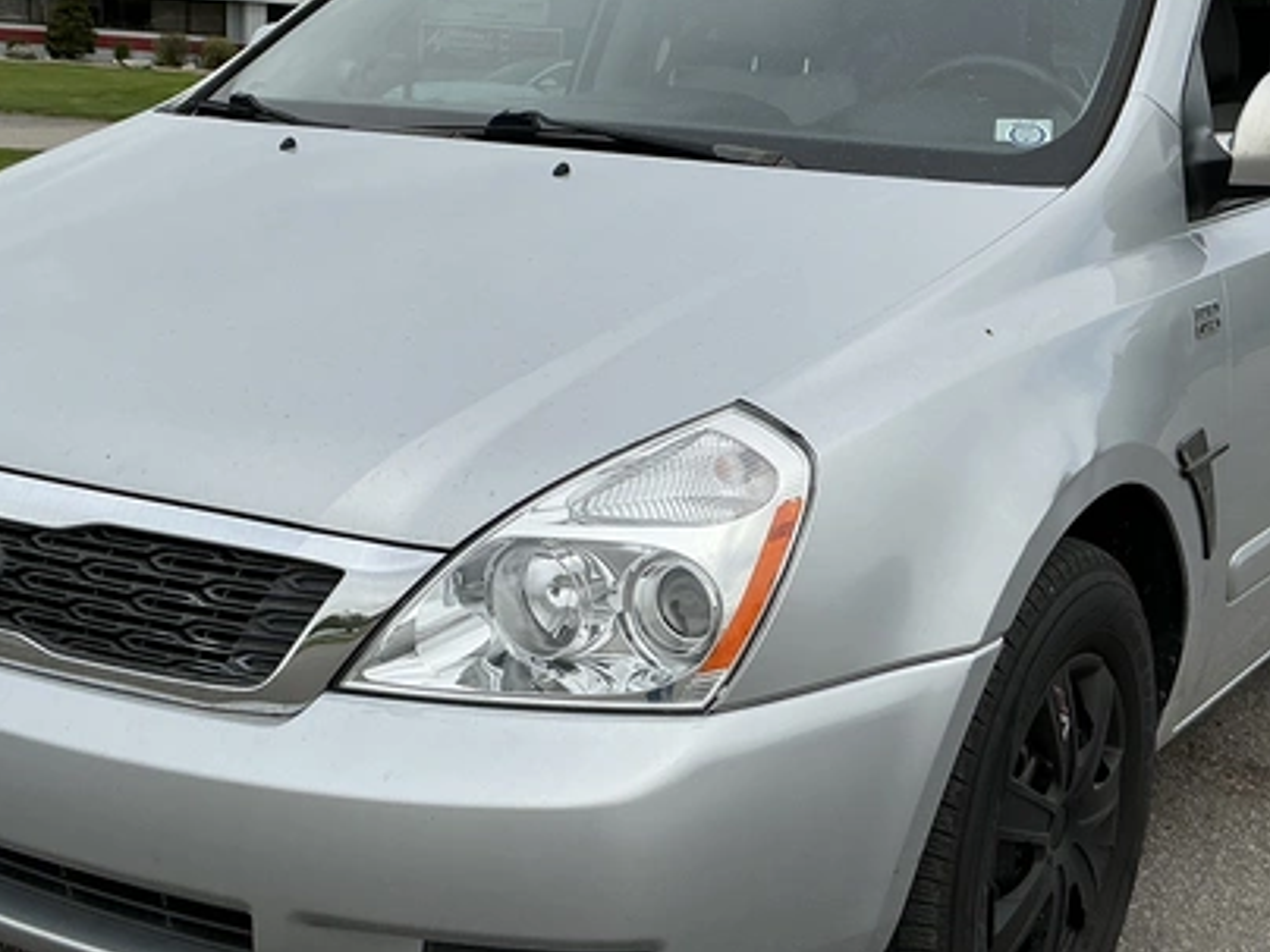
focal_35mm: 52
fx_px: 1908
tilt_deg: -10.6
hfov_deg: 36.8
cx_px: 638
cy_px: 460
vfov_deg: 28.0
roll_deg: -3.5
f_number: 1.8
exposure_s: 1/1675
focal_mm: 3
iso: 25
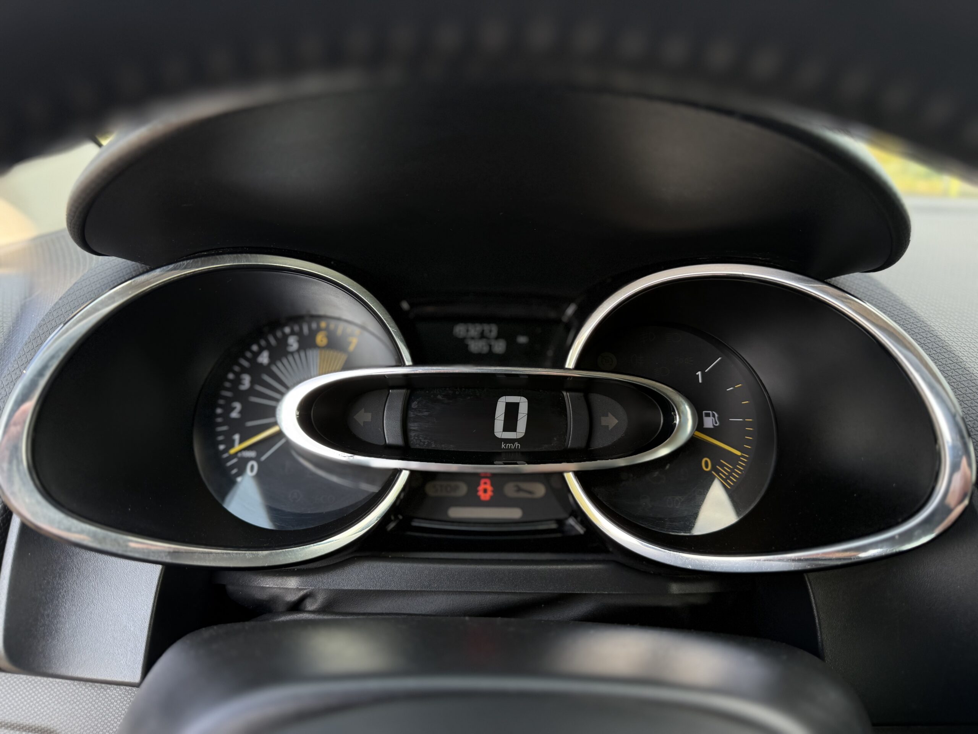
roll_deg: -1.7
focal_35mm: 24
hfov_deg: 71.6
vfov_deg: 56.8
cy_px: 367
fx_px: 678
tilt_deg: -16.1
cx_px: 489
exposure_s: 1/243
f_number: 1.78
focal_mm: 6.76
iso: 100
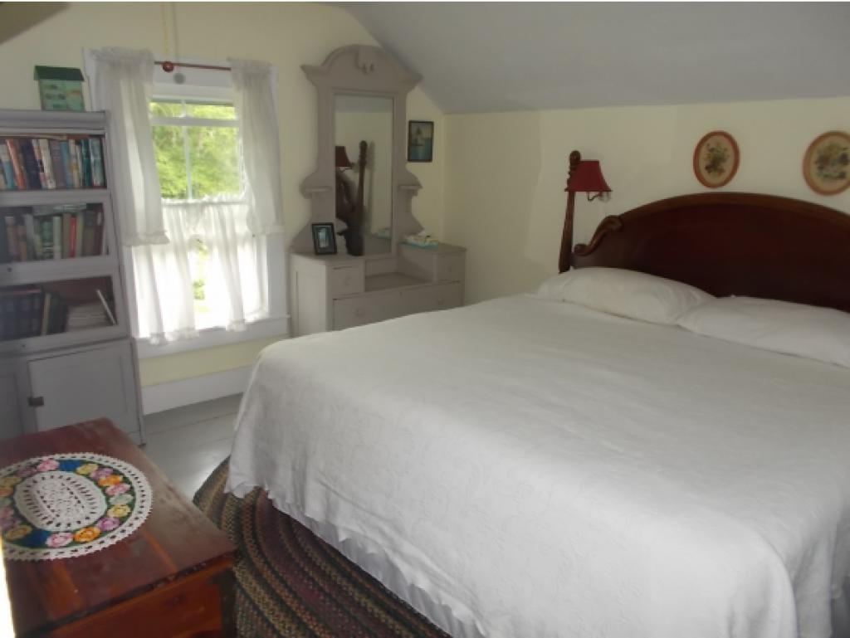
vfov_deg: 53.1
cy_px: 319
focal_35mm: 26
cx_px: 425
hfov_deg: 67.3
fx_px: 639
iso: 200
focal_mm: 4.6
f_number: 3.2
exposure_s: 1/25
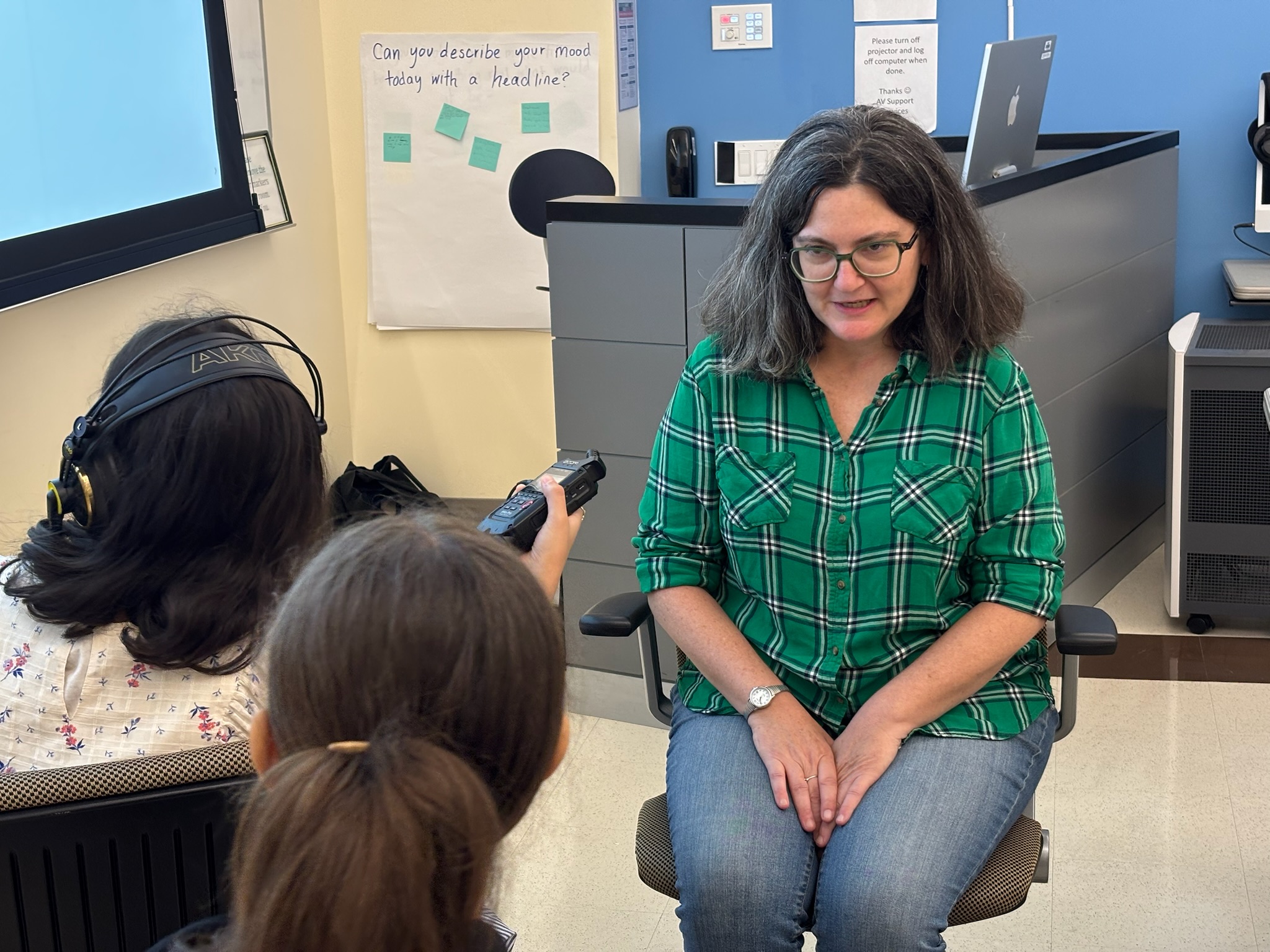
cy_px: 476
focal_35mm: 52
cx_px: 635
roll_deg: +1.9
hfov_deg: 36.8
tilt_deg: -14.0
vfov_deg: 28.0
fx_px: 1908
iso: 125
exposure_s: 1/60
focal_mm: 5.96
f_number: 1.6
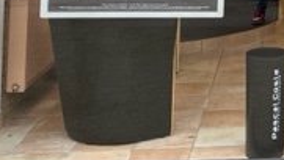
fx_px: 753
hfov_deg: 19.4
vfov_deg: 11.1
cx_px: 389
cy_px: -149
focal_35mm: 100
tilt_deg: +0.5
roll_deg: -0.8
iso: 50
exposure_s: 1/388
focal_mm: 5.1
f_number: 1.6
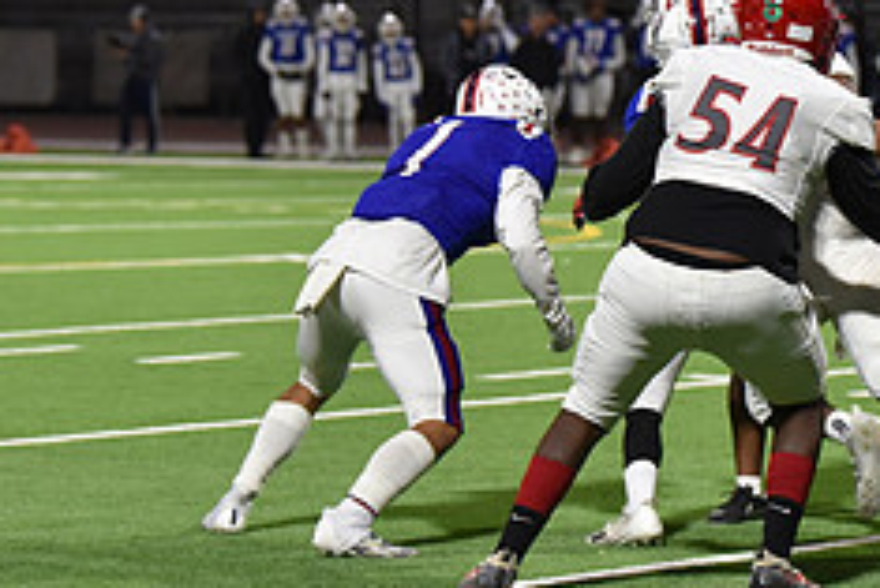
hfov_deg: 8.3
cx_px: 816
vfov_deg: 5.6
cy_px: 144
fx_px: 6041
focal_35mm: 247
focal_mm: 100
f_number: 2.8
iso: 2000
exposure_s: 1/500
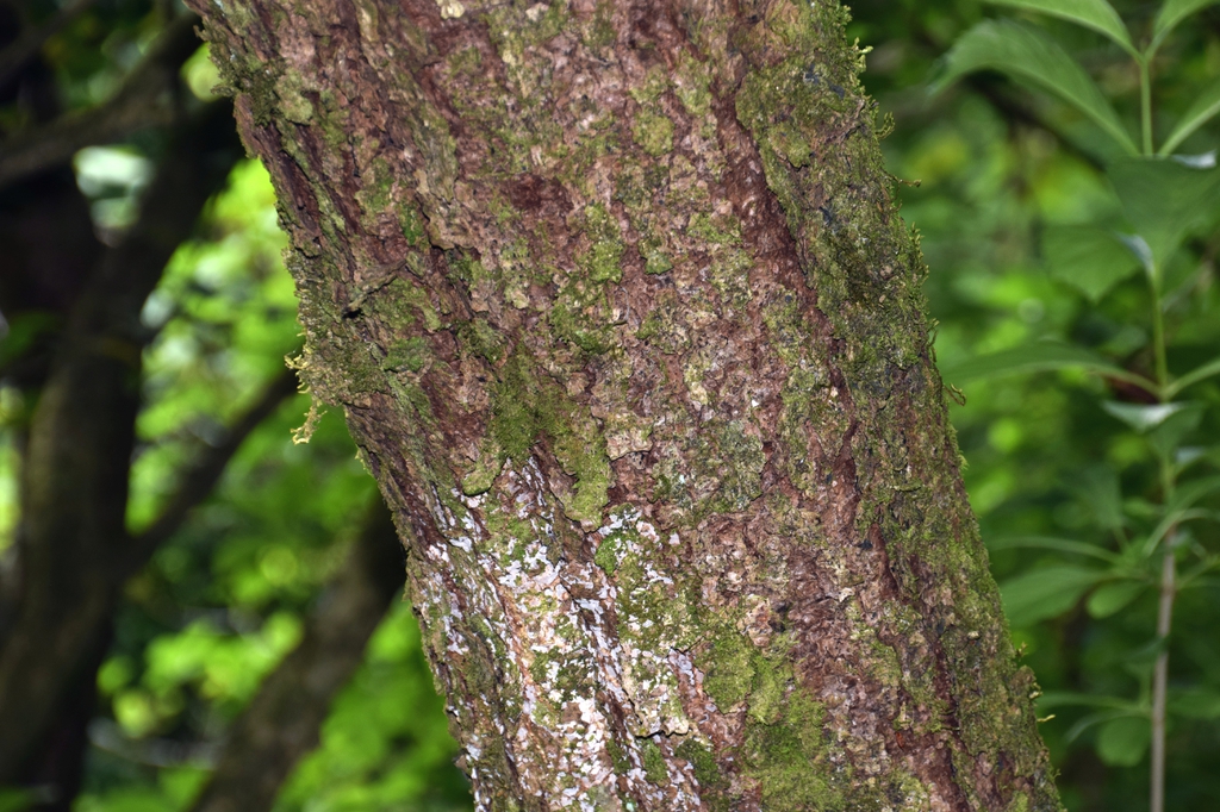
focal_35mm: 180
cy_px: 406
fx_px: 6098
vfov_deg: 7.6
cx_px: 610
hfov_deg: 11.4
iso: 280
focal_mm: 120
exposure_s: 1/60
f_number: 8
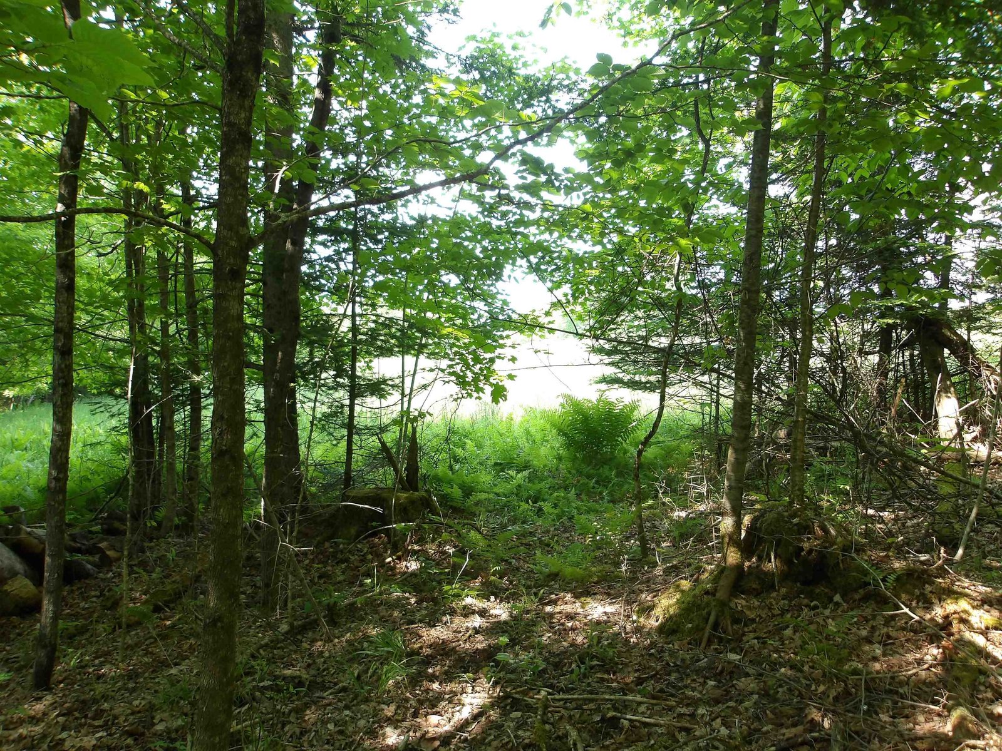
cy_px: 376
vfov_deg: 51.4
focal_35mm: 27
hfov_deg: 65.3
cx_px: 501
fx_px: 782
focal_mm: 4.9
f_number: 3
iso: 100
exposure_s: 1/81
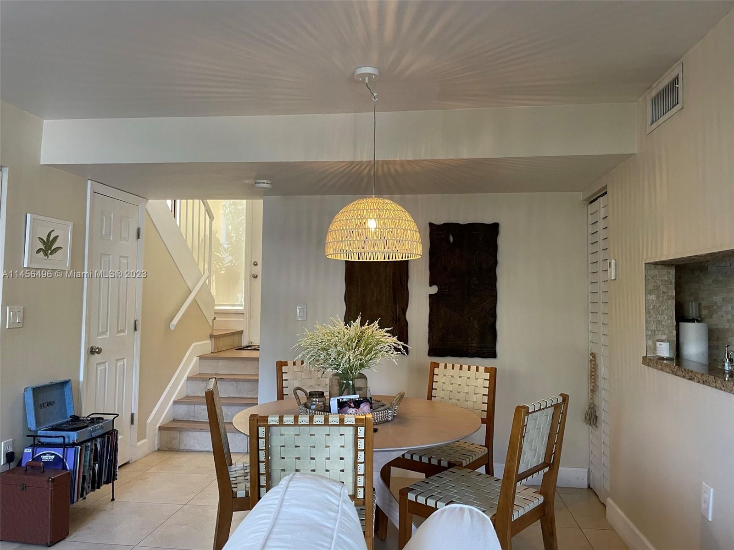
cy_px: 275
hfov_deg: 67.3
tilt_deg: +2.7
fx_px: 551
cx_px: 367
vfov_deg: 53.1
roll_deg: -1.3
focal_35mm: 26
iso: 125
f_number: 1.6
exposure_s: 1/60
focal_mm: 4.2
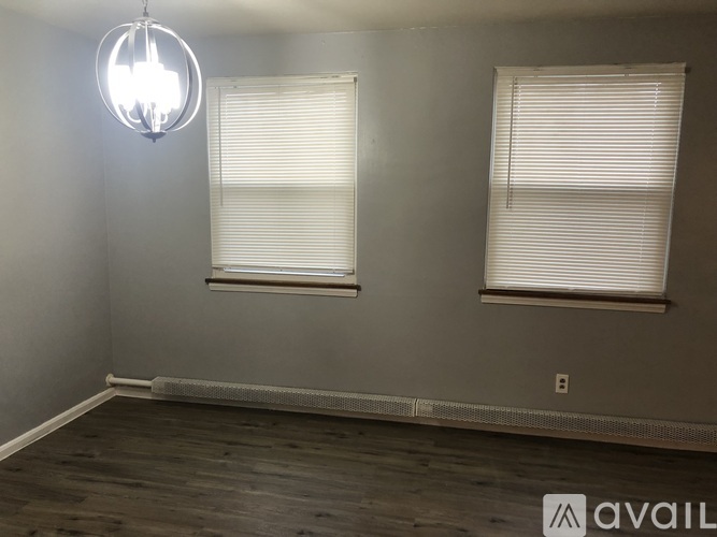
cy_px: 268
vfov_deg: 49.7
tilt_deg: -10.9
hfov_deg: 63.5
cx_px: 358
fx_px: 580
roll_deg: -0.8
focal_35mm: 28
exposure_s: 1/15
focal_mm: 3.99
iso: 50
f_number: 1.8
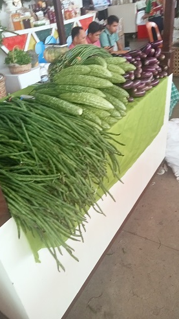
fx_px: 261
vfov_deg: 62.6
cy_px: 160
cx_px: 86
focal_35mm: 31
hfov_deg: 37.8
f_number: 2.2
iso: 200
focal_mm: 3.46
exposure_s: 1/33.3
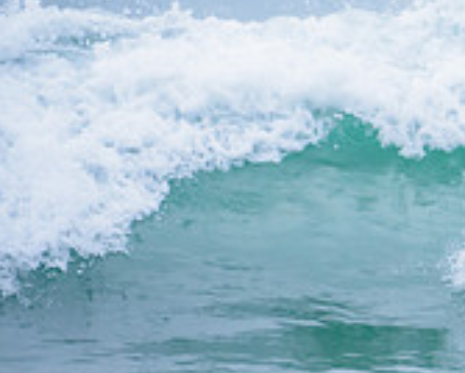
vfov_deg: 0.8
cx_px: 743
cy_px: 33
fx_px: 27501
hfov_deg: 1.0
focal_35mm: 1996
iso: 1100
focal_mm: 500
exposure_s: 1/2000
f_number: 5.6
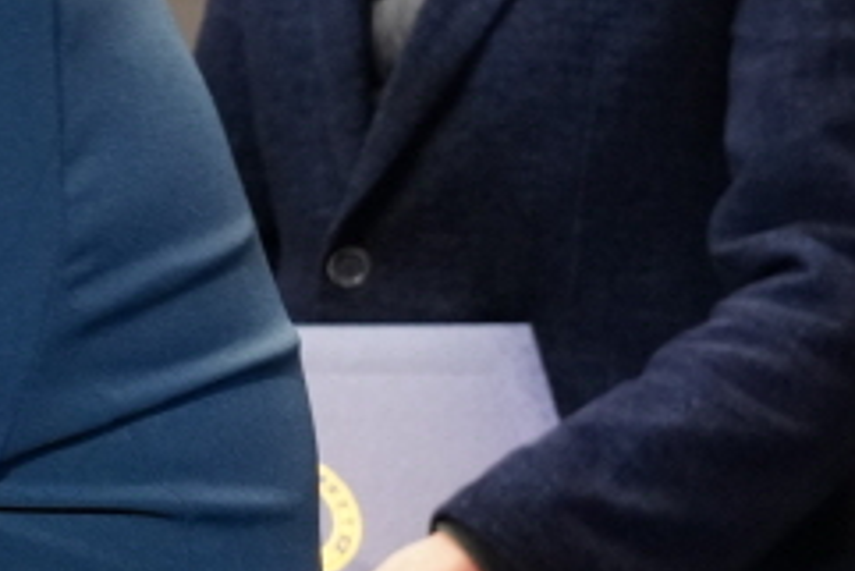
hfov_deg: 8.0
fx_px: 5323
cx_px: -1614
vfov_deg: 6.1
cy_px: 153
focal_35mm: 224
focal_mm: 30
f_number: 4.5
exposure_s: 1/160
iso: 1000
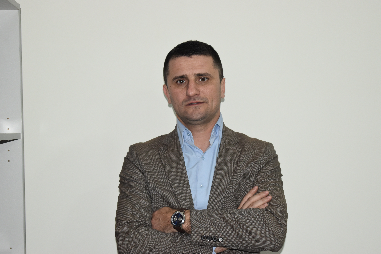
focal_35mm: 72
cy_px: 127
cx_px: 190
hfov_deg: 28.1
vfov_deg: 18.9
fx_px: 762
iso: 1000
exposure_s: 1/60
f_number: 5.3
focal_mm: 48
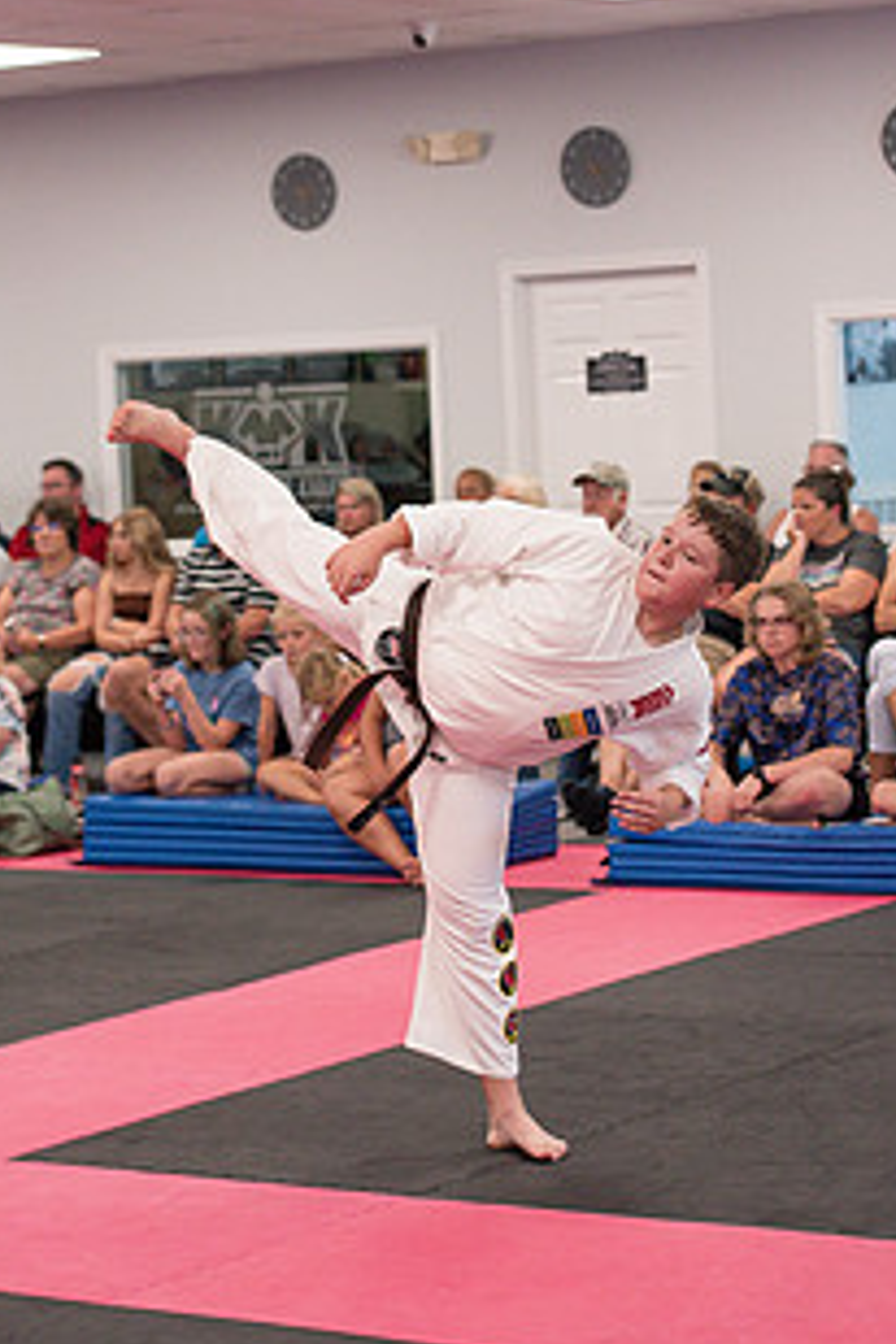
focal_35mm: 102
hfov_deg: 13.4
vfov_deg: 19.9
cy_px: 422
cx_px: 348
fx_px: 3808
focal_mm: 70
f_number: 3.5
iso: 1600
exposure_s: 1/400
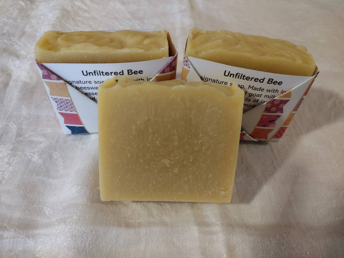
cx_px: 172
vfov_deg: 51.4
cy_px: 129
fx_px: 268
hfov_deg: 65.3
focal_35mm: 27
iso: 372
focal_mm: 4.71
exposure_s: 1/40
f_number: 1.7
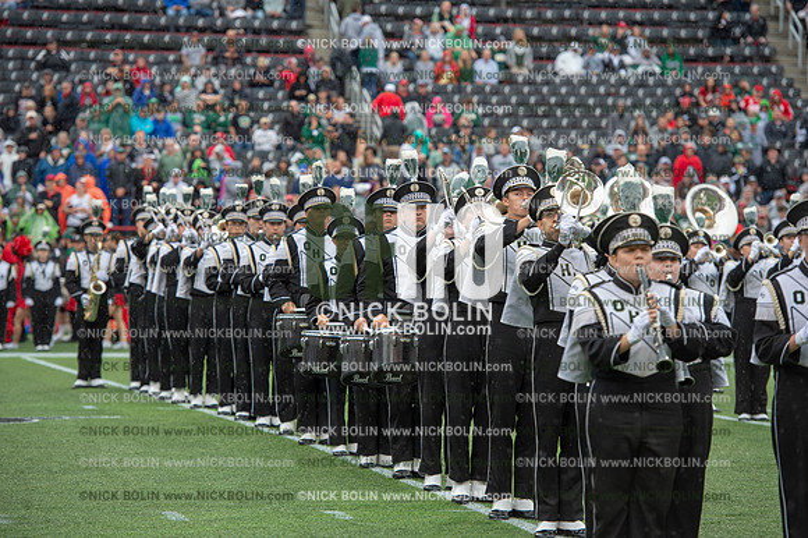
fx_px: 3589
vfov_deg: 8.6
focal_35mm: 160
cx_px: 404
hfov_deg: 12.8
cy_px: 269
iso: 400
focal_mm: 160
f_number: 4
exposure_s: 1/500
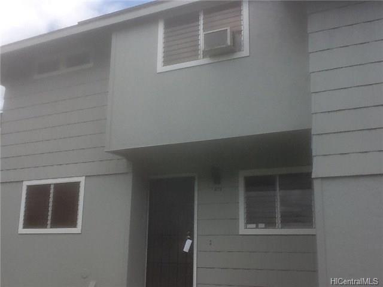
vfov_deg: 32.9
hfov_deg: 42.9
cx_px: 192
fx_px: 487
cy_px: 144
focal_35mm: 44
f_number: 2.4
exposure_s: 1/810
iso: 40
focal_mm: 2.03
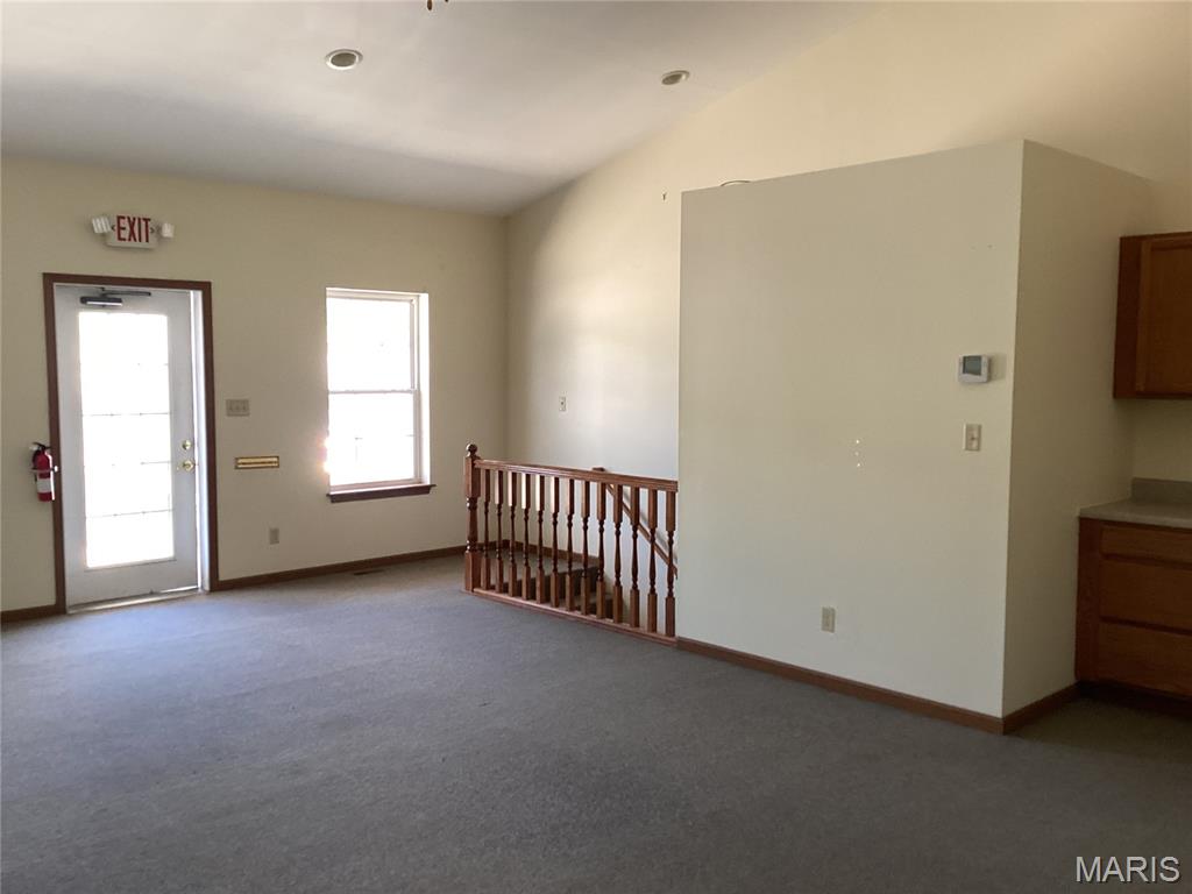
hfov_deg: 58.4
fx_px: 1067
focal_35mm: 31
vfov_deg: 45.4
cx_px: 596
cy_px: 447
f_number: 2.4
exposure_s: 1/60
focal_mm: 3.3
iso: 125
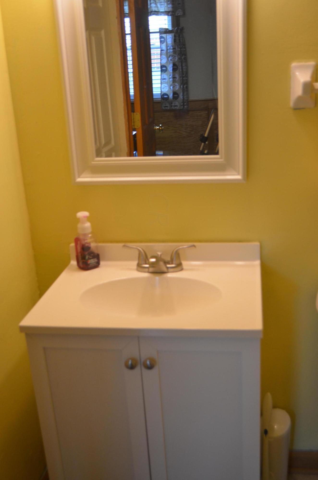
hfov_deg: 31.7
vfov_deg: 46.5
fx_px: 559
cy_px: 240
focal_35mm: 42
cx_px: 159
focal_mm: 28
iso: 400
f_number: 4.5
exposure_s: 1/60
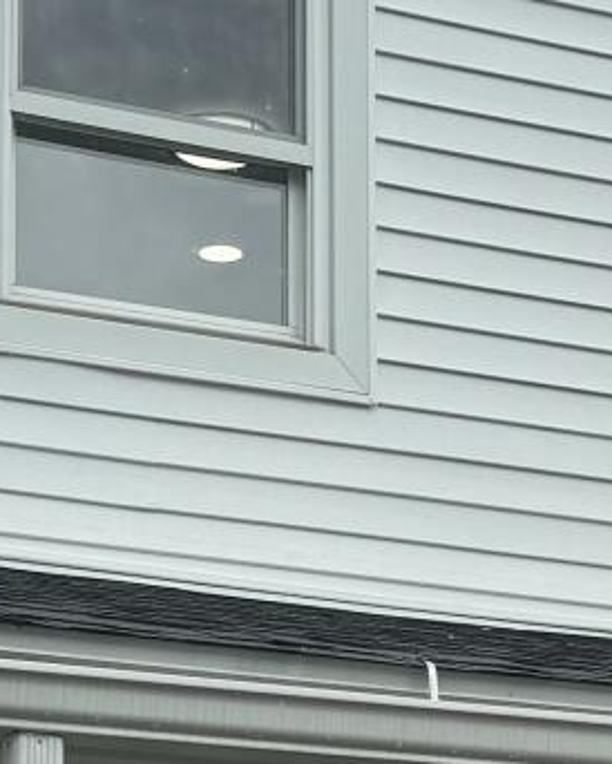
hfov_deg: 11.3
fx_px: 3099
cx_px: 362
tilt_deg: +10.1
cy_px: 786
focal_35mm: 137
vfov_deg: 13.8
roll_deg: -1.2
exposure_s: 1/1949
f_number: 1.78
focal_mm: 6.76
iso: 80
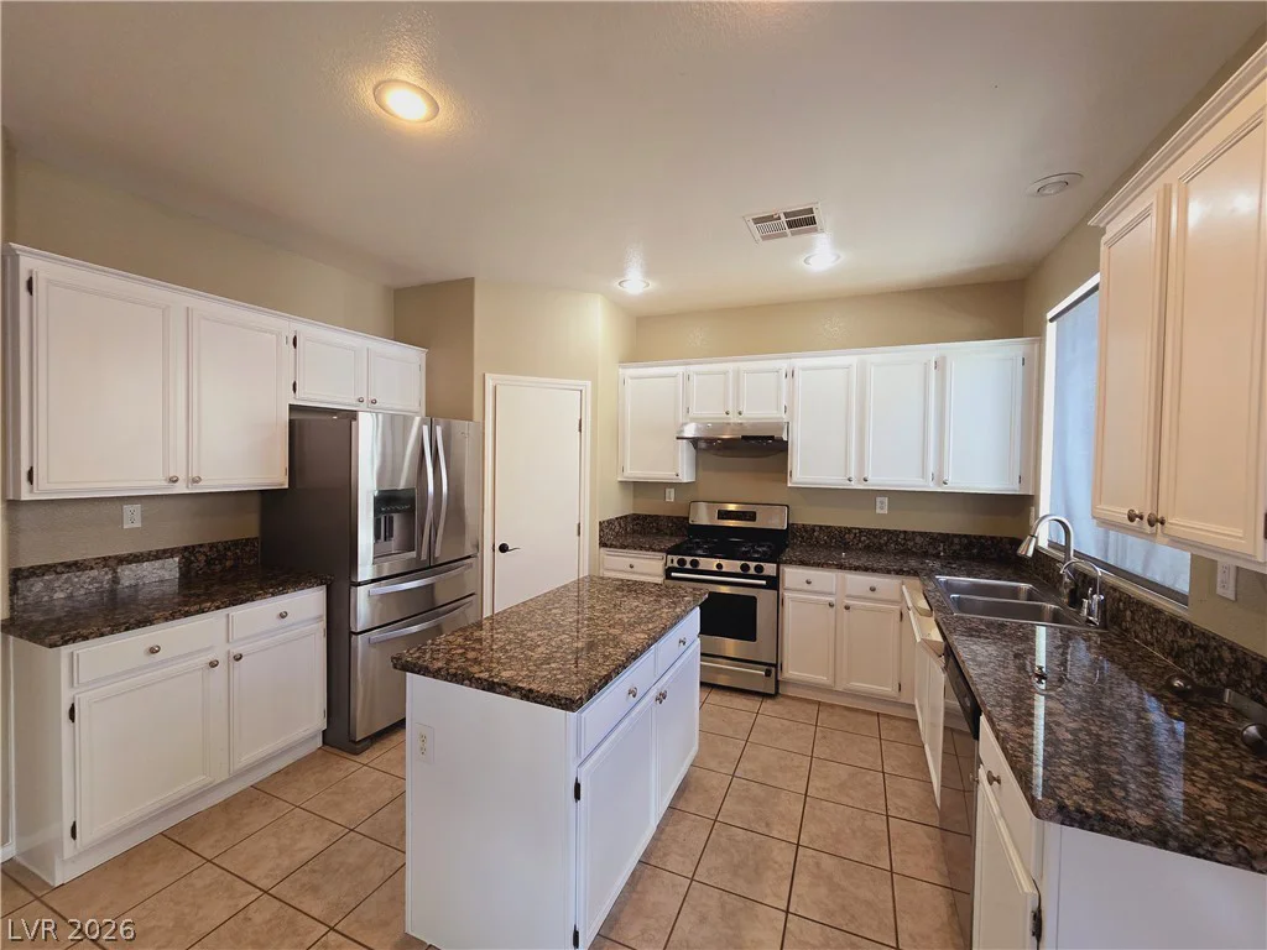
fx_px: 476
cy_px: 475
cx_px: 634
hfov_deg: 106.2
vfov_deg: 89.9
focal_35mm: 13
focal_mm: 2.2
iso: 160
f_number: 2.2
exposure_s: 1/60
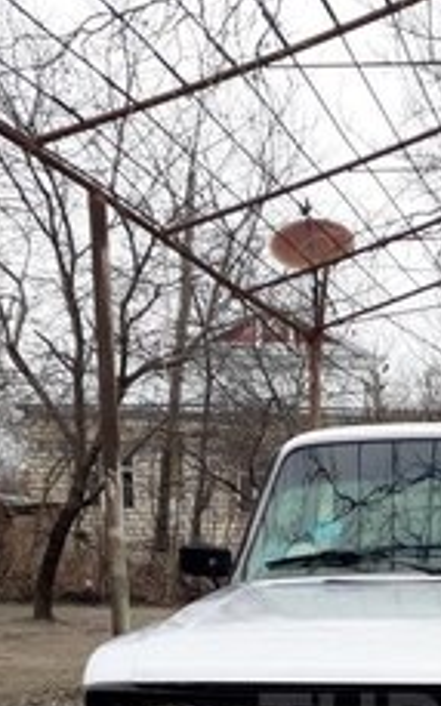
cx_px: 497
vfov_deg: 30.3
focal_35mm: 62
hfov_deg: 19.9
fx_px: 1193
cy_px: 728
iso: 40
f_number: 1.9
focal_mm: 3.6
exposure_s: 1/160
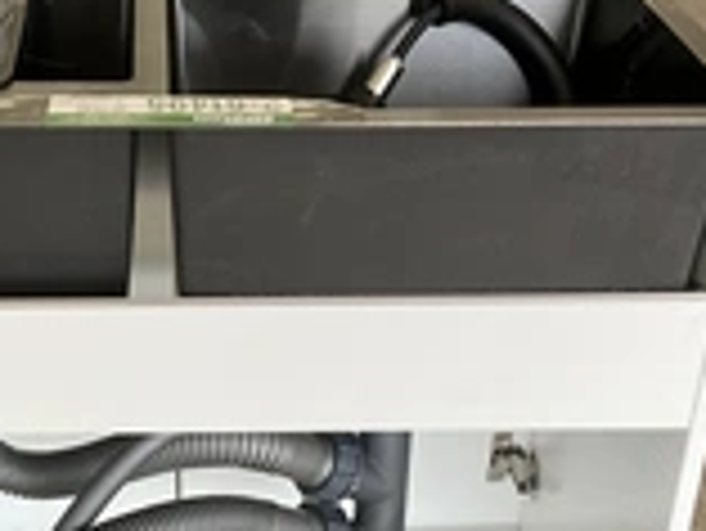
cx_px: 207
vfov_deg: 19.6
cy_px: 464
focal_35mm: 74
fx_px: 1510
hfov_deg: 26.1
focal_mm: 3
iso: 50
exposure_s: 1/120
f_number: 1.8
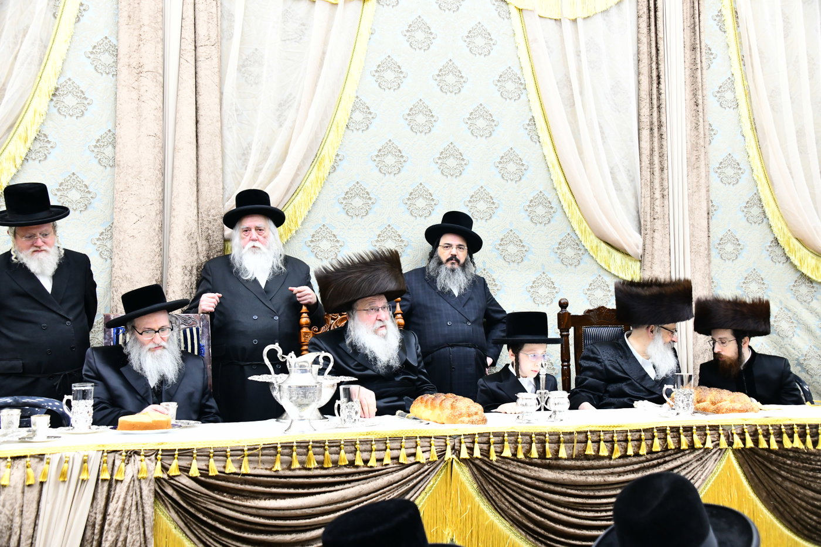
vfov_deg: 30.5
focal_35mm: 44
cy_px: 274
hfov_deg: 44.5
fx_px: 1003
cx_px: 410
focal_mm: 44
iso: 3200
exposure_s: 1/125
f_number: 5.6
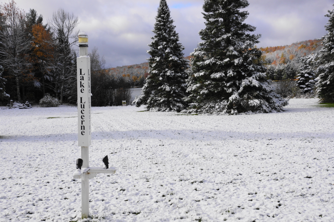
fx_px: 487
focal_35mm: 52
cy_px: 111
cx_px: 167
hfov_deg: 37.9
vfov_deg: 25.7
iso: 100
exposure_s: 1/100
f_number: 11
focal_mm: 35
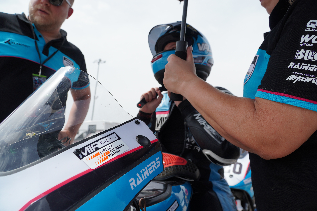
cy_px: 106
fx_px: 238
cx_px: 158
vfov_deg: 47.9
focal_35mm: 27
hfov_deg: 67.4
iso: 100
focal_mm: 18
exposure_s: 1/640
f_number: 4.5
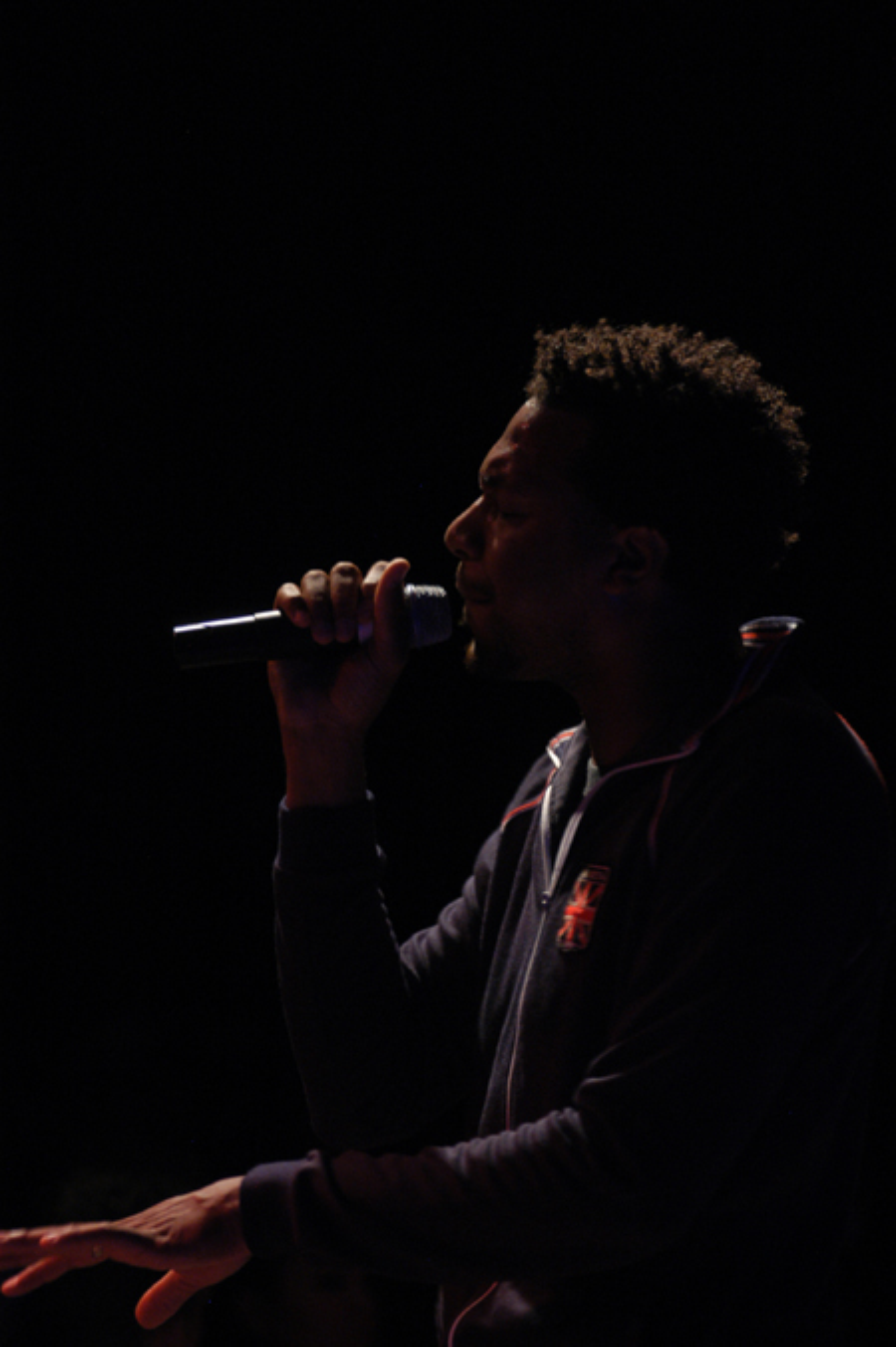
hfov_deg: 7.3
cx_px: 448
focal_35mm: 188
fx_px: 7014
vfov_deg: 11.0
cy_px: 674
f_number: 3.5
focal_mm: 125
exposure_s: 1/40
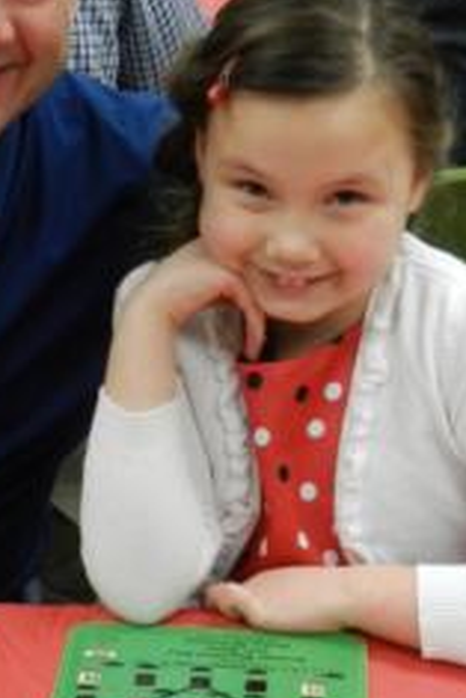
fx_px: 1958
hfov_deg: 13.4
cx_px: -6
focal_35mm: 101
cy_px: 267
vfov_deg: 20.2
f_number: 4
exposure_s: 1/30
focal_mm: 6.7
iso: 360
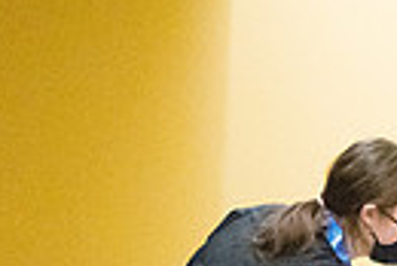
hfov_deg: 4.6
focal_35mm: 445
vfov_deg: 3.1
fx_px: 4913
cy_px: 442
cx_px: 290
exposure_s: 1/1000
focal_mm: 100
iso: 10000
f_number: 4.5
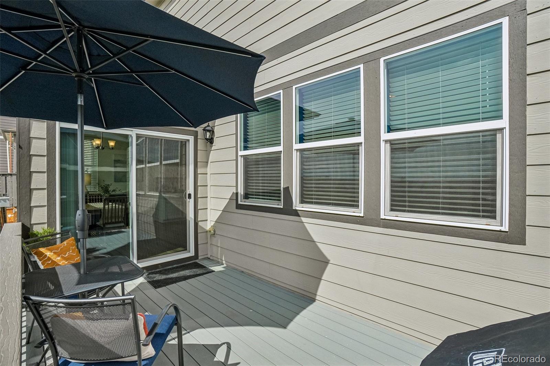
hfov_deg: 100.4
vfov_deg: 77.3
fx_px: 229
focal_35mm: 15
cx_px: 275
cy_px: 183
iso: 400
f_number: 8
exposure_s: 1/1000
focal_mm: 10
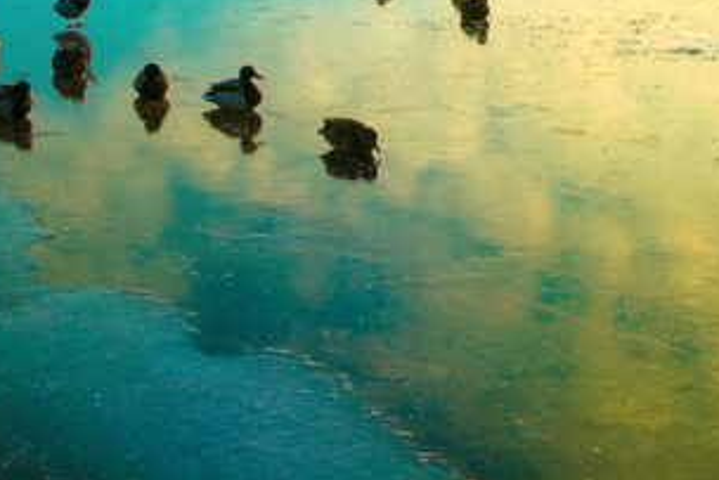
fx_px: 1718
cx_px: 542
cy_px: -110
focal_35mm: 86
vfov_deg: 15.3
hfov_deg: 23.4
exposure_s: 1/320
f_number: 8
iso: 100
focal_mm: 17
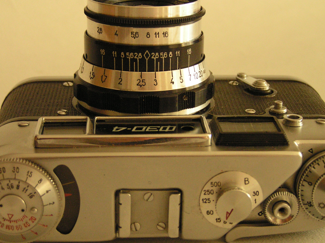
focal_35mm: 76
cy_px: 123
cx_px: 166
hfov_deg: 25.7
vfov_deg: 19.4
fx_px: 714
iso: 200
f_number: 3.2
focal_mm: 11.1
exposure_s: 1/50
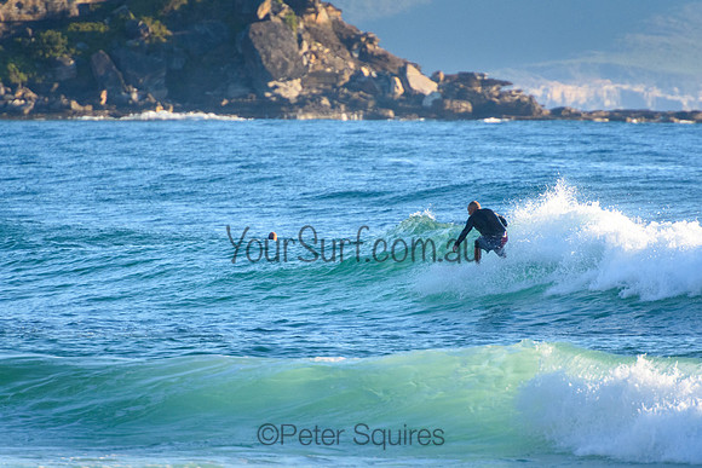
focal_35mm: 600
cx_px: 351
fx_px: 11702
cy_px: 234
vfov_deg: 2.3
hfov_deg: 3.4
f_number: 5.6
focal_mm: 400
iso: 1000
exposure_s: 1/2500
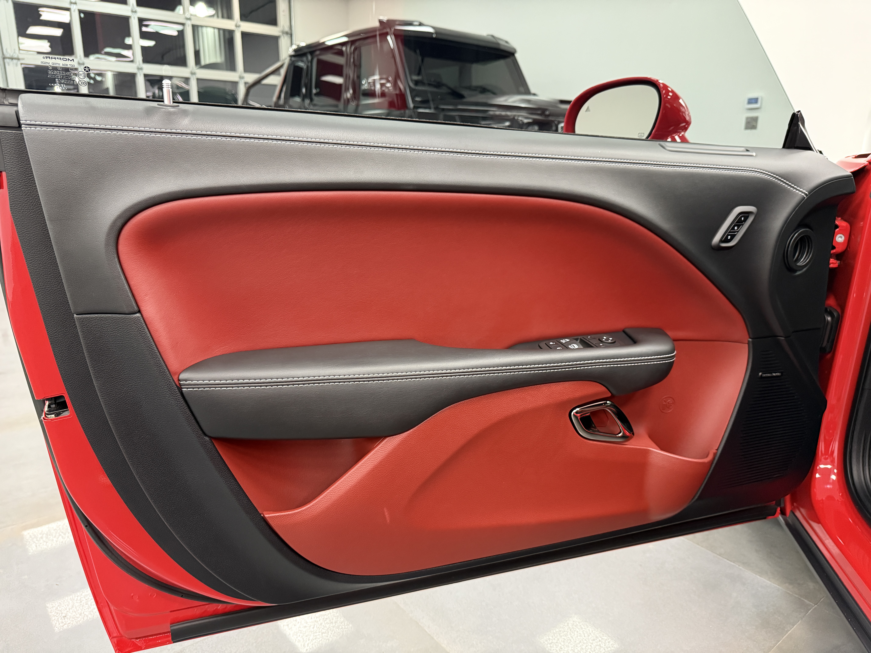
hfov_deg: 71.6
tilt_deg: -14.9
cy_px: 326
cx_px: 436
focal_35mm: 24
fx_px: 604
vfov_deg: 56.8
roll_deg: -0.1
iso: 500
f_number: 1.78
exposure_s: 1/60
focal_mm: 6.76
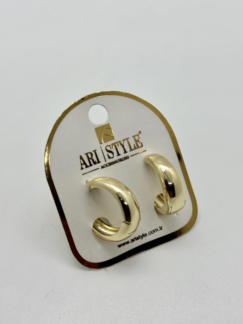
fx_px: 449
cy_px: 162
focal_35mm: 48
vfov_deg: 39.7
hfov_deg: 30.3
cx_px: 122
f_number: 1.78
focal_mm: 6.86
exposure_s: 1/223
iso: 50
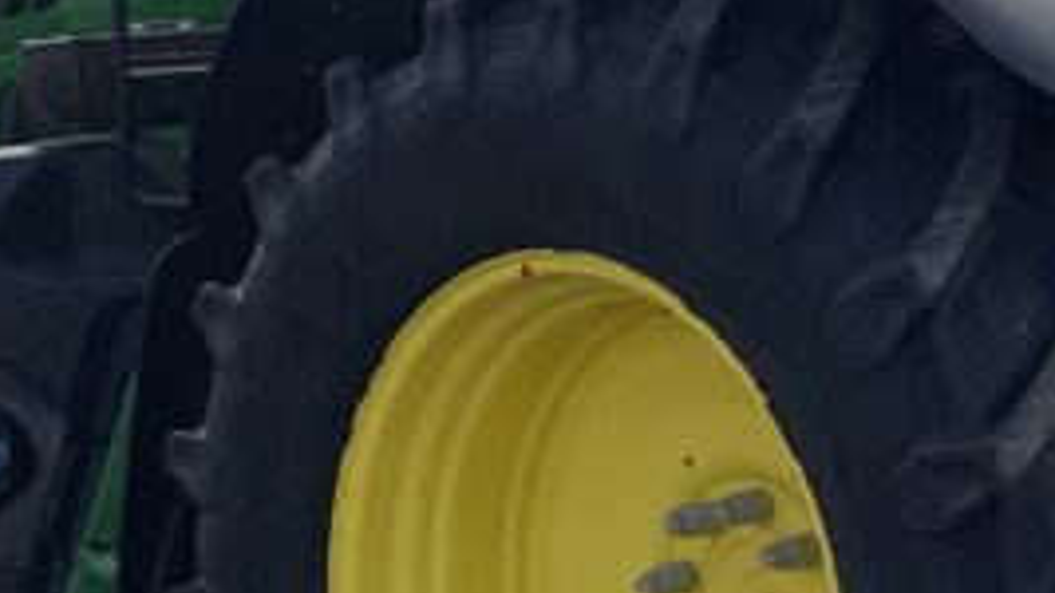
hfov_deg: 17.4
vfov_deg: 10.0
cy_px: 182
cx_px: 1027
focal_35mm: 121
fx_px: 3384
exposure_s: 1/2141
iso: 16
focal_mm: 3
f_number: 1.8
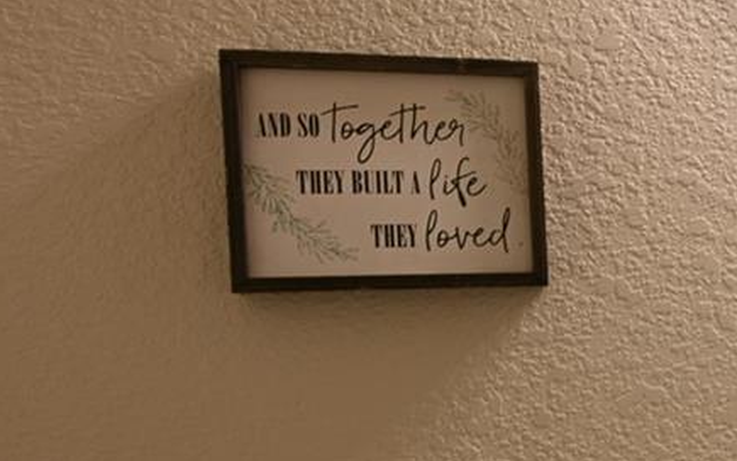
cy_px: 356
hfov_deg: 28.6
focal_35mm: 60
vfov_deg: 21.4
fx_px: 1205
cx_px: 930
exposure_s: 1/15
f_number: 6.3
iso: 180
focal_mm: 16
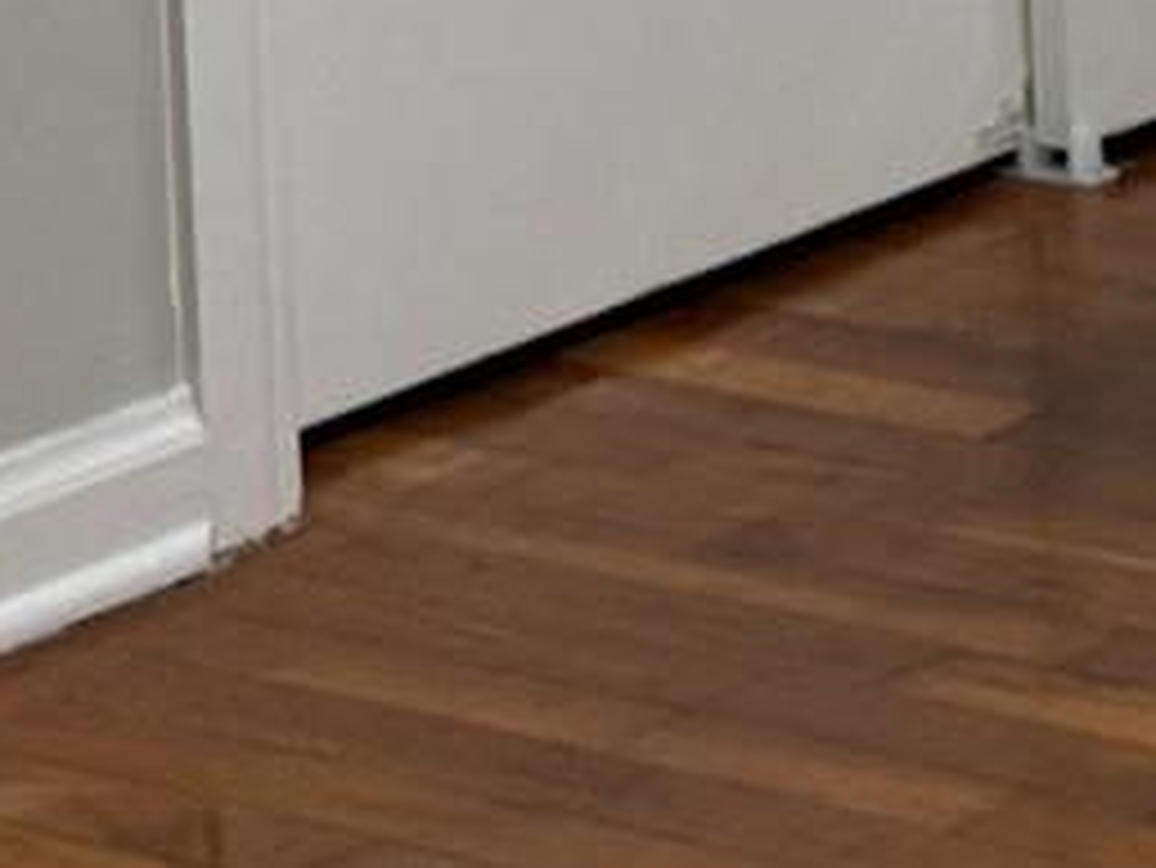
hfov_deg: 8.5
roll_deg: +0.4
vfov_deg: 7.1
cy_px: -1565
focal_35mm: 191
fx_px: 6381
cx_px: 3549
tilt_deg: -2.6
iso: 200
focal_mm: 6.76
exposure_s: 1/120
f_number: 1.78
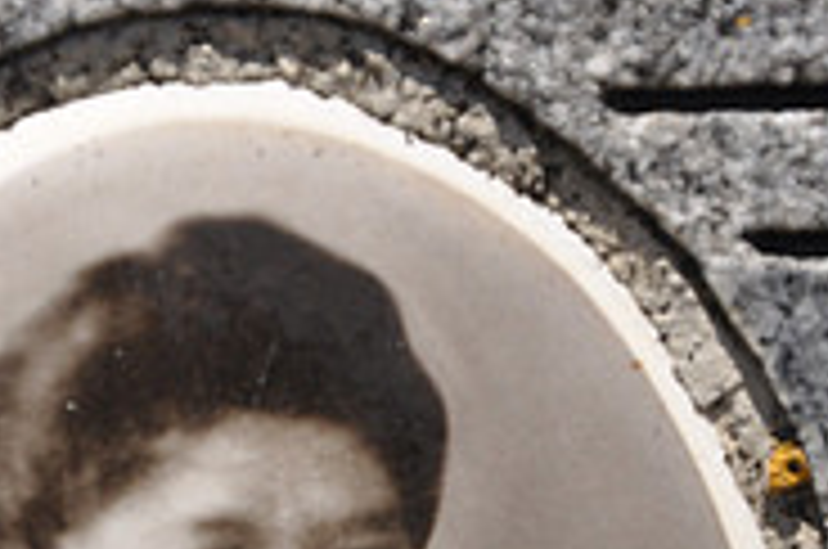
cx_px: 364
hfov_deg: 4.2
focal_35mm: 497
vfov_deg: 2.8
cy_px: 776
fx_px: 11401
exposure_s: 1/200
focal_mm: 105
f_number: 7.1
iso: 200
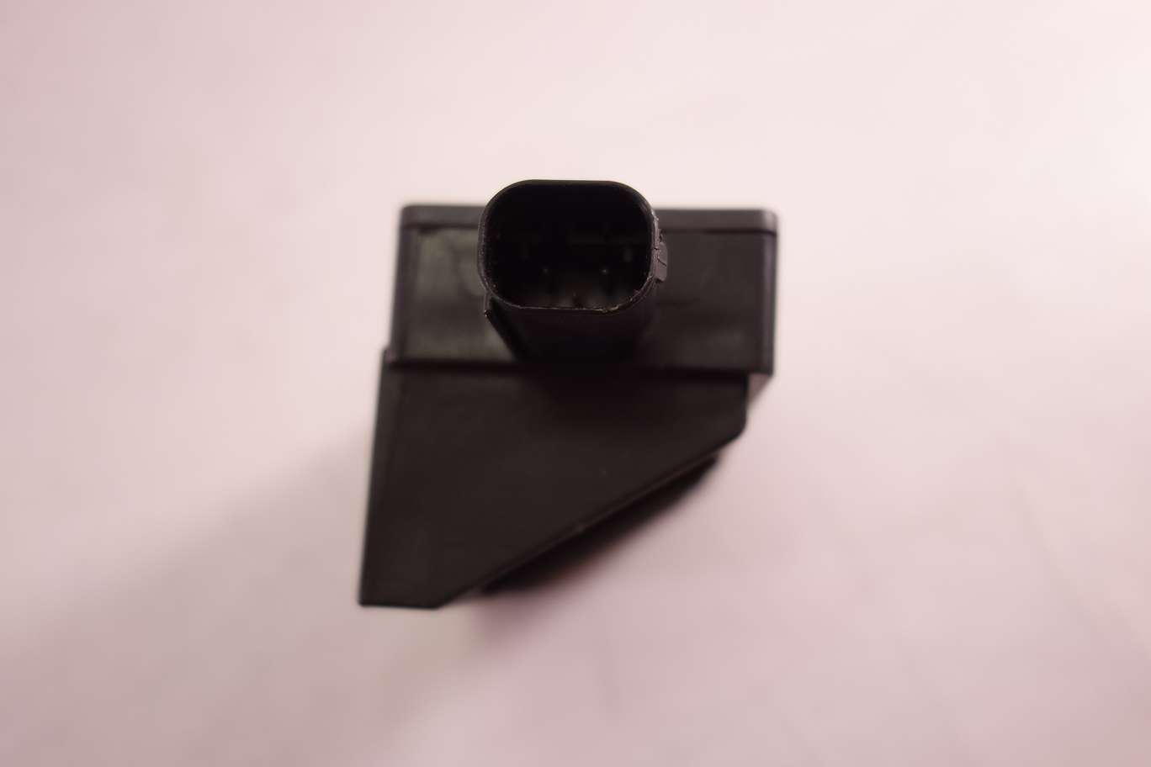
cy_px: 384
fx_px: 895
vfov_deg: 46.4
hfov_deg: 65.5
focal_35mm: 28
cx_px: 576
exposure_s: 1/125
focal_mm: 10.53
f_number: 2
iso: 200
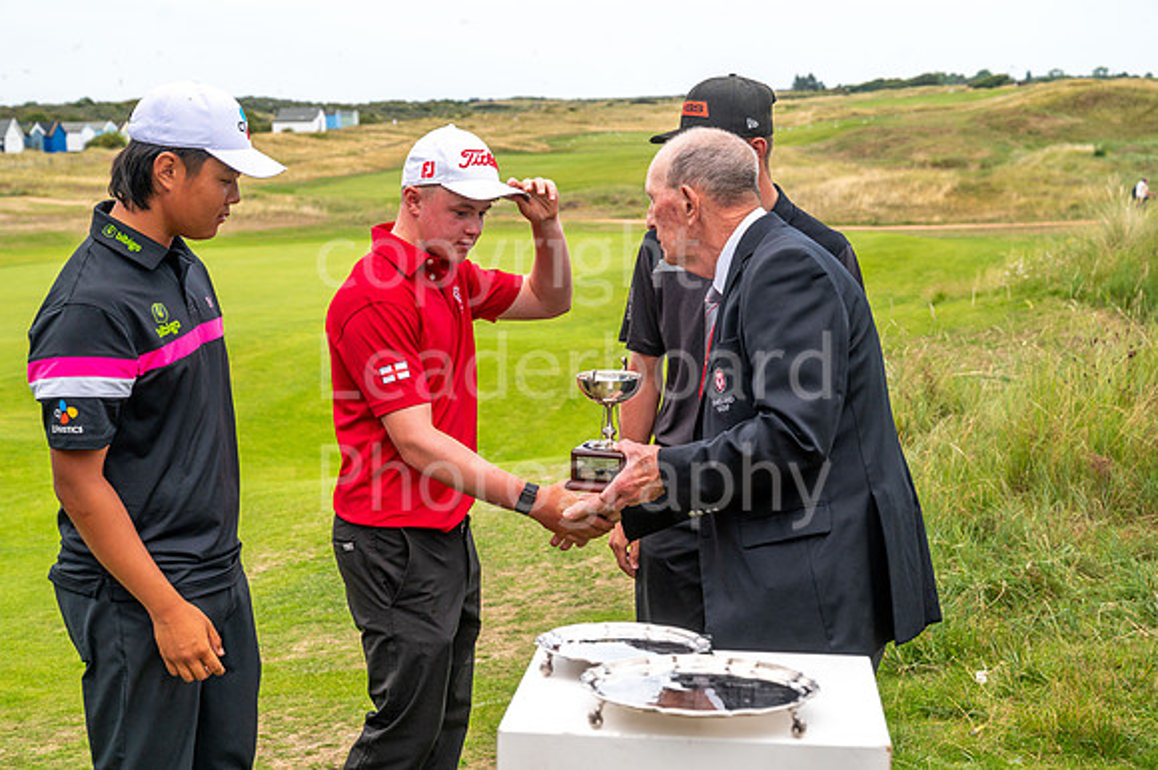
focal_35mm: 58
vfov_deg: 23.4
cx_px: 579
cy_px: 385
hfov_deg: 34.5
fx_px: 1865
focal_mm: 58
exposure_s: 1/320
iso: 400
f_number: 6.3
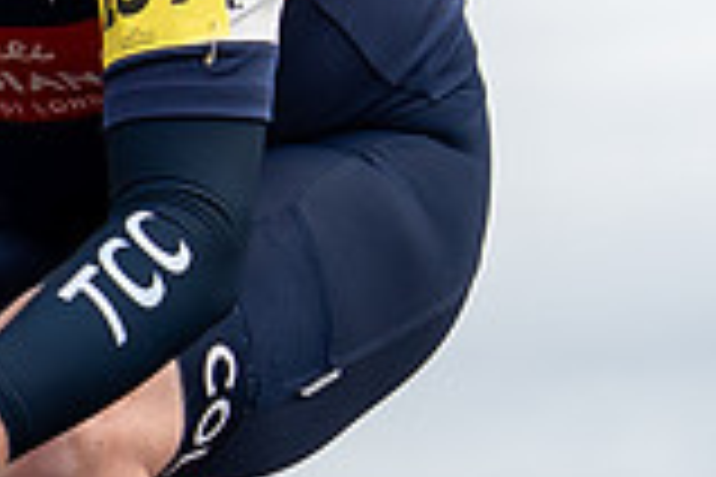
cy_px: 754
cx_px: -656
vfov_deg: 2.5
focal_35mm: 559
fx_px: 11117
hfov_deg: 3.7
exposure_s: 1/1000
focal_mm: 62
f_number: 3.5
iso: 100
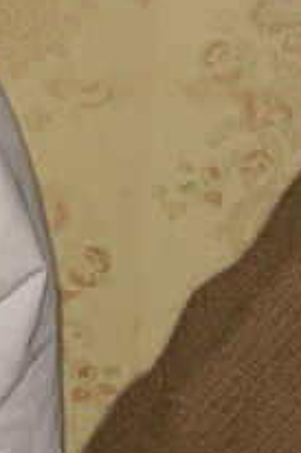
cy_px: 220
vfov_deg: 7.8
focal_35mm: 265
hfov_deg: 5.1
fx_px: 3329
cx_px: -376
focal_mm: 17
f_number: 4
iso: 79
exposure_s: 1/64
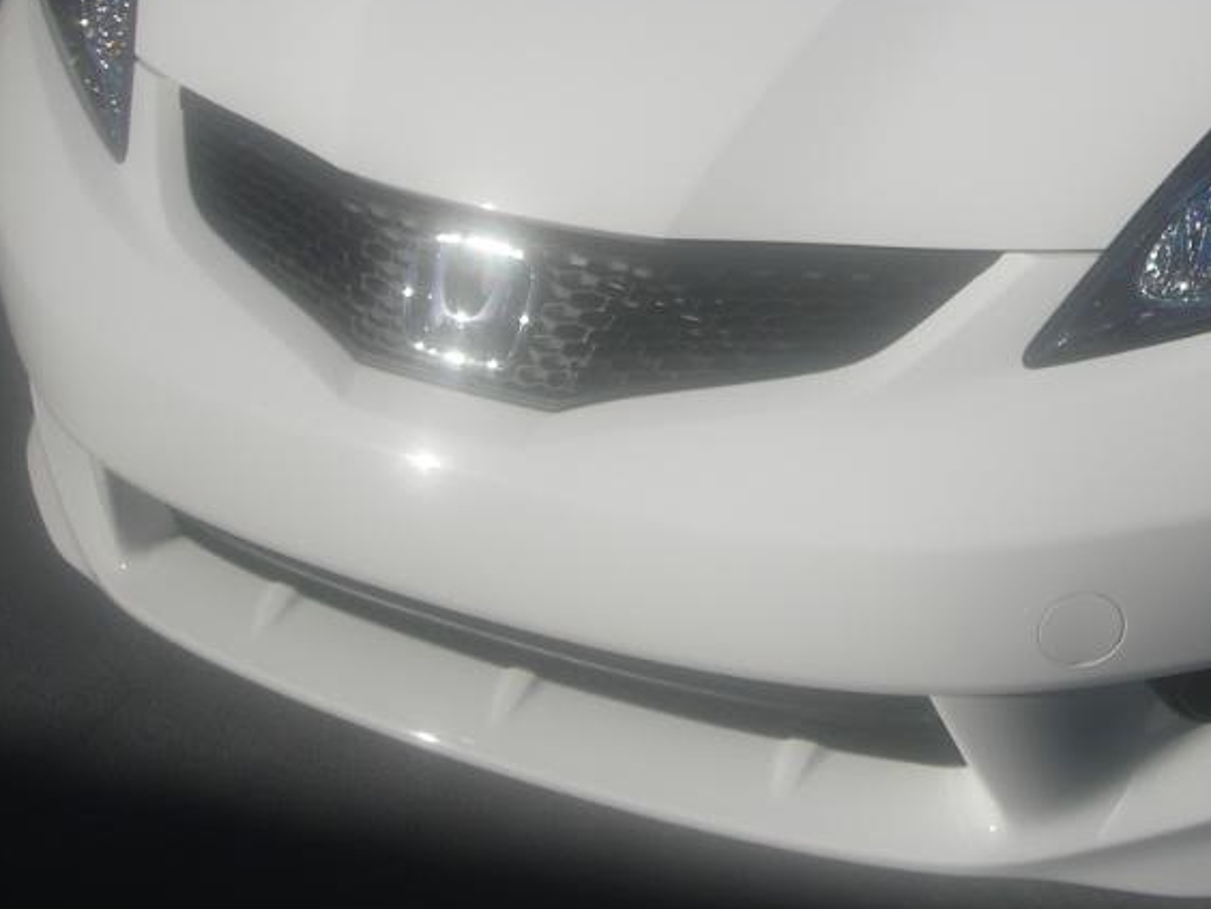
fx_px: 2414
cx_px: 990
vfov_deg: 20.9
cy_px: 110
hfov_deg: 27.5
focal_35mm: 69
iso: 50
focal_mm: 6.3
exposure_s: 1/420
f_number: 6.4
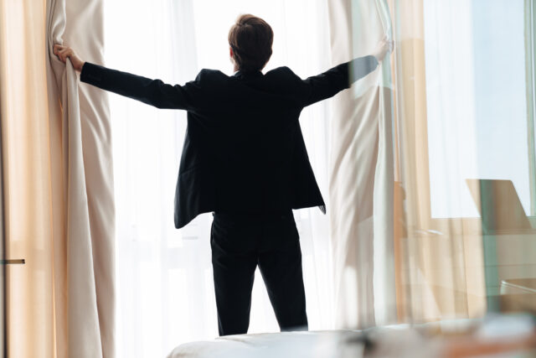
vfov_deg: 19.5
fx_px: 1042
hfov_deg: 28.8
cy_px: 179
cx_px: 268
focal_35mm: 70
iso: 400
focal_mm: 70
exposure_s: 1/250
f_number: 3.2
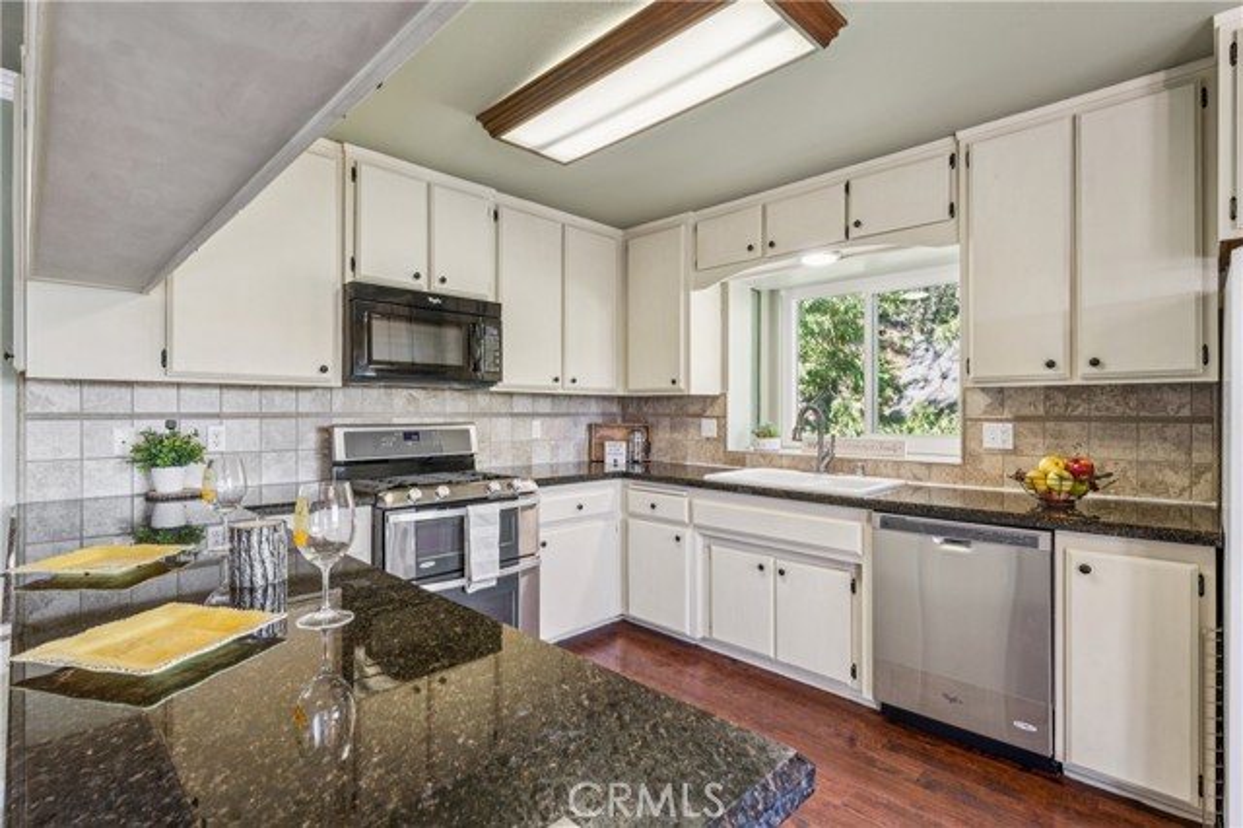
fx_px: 594
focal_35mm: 17
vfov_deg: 69.8
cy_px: 414
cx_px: 622
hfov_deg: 92.6
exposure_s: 1/1.25
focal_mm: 17.2
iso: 100
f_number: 13
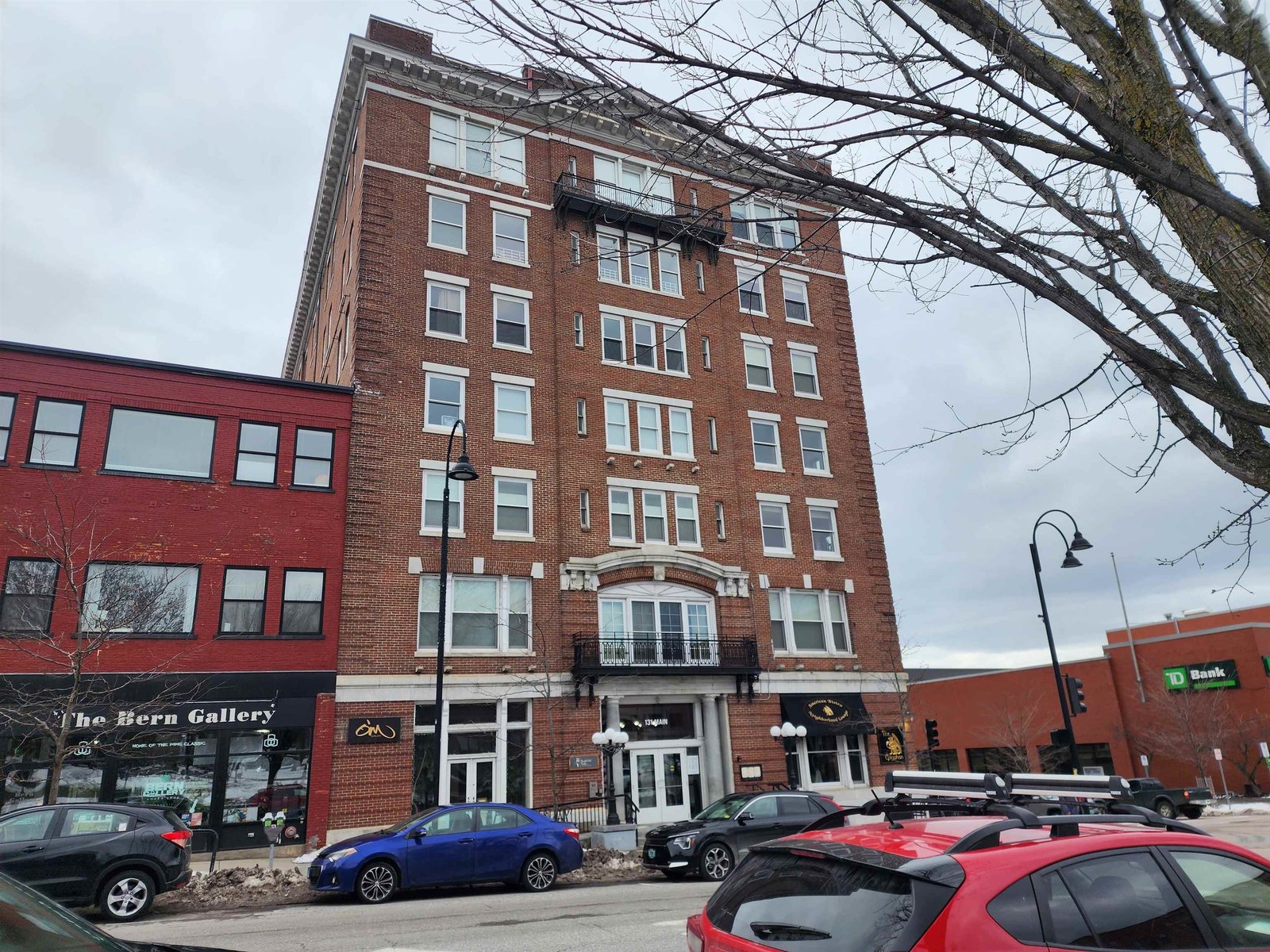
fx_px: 844
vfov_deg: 58.9
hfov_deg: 73.9
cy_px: 476
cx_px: 635
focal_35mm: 23
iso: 12
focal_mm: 6.4
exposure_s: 1/539
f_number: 1.8
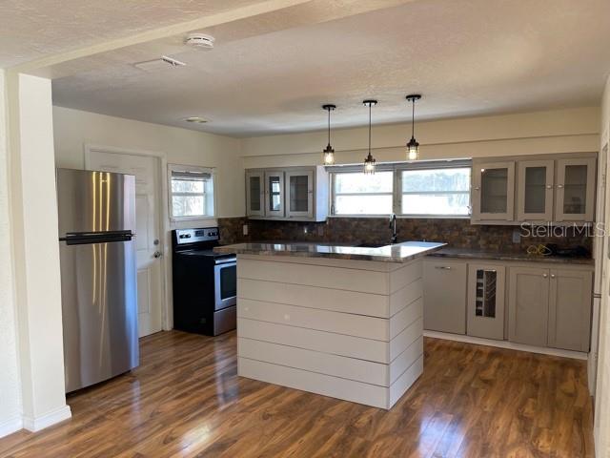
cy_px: 229
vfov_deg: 53.1
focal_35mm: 26
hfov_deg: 67.3
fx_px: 458
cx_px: 305
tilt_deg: -4.9
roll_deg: +0.2
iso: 100
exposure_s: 1/120
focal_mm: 5.1
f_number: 1.6
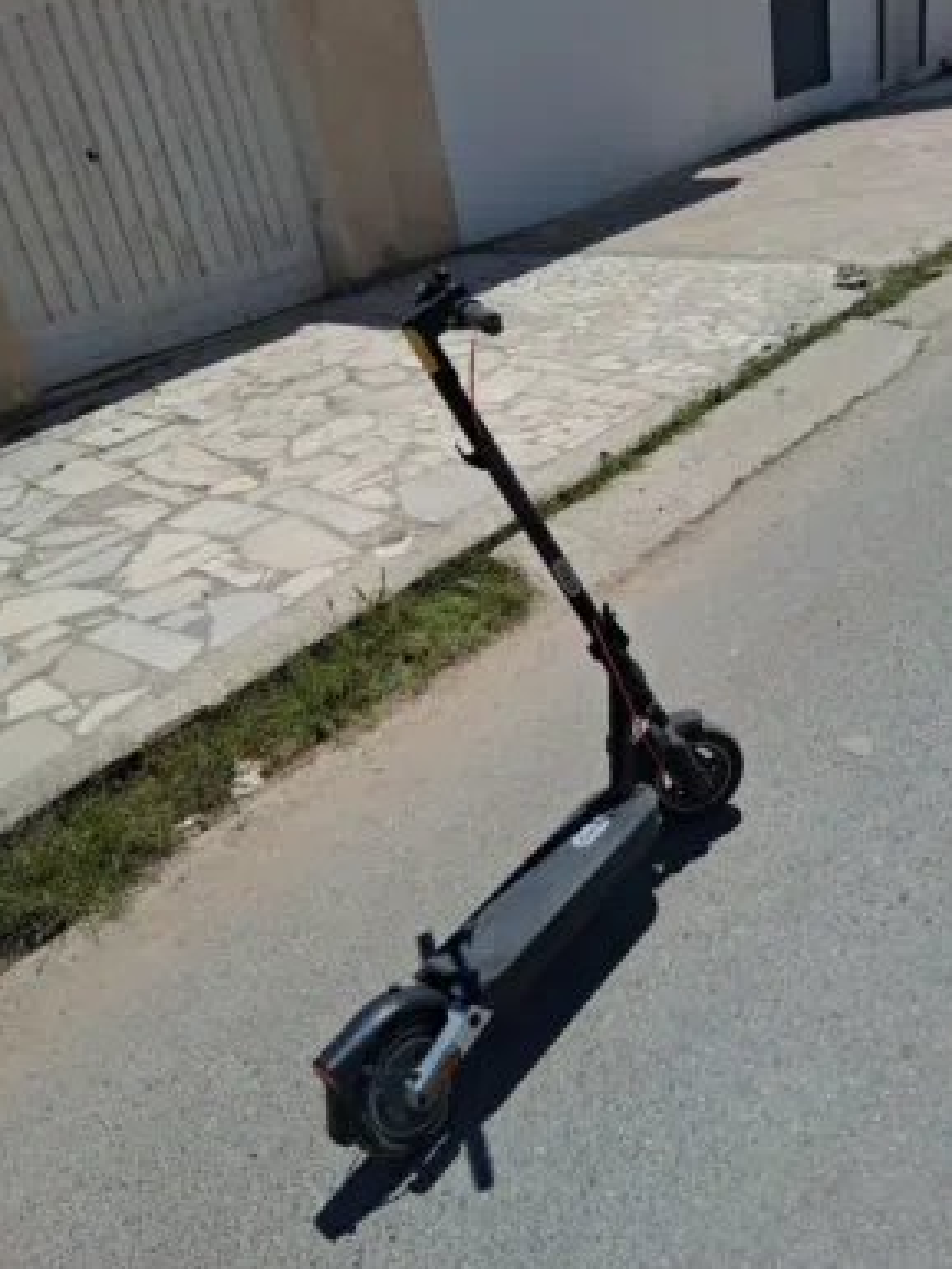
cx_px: 488
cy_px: 646
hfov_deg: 51.4
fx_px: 990
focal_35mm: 27
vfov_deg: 65.3
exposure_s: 1/1064
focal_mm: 3.98
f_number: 1.8
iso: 25
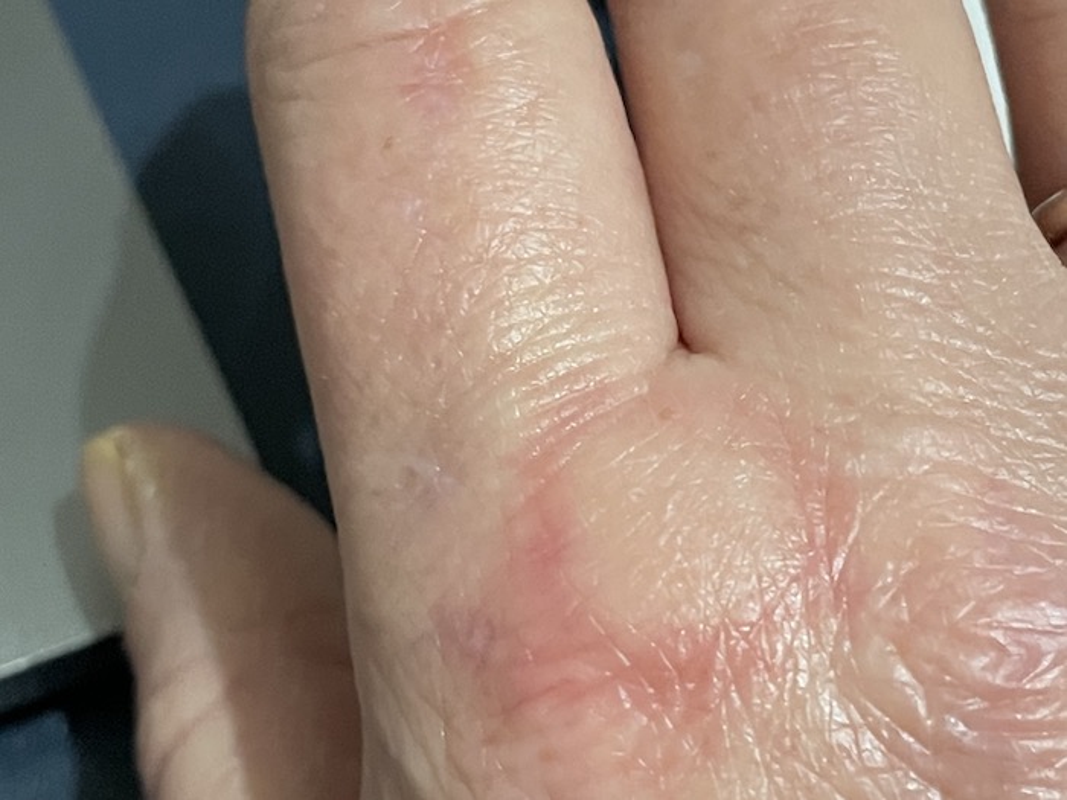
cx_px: 534
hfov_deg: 67.3
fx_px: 801
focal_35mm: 26
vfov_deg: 53.1
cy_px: 400
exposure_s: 1/50
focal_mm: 4.2
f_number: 1.6
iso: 500
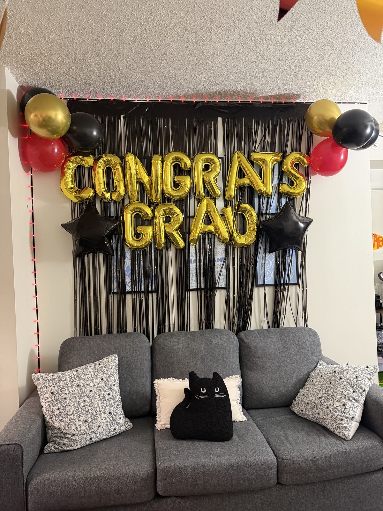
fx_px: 354
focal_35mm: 24
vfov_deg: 71.6
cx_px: 192
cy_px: 256
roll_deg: +2.0
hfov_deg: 56.8
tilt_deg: +0.2
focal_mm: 6.76
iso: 640
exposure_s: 1/60
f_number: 1.78
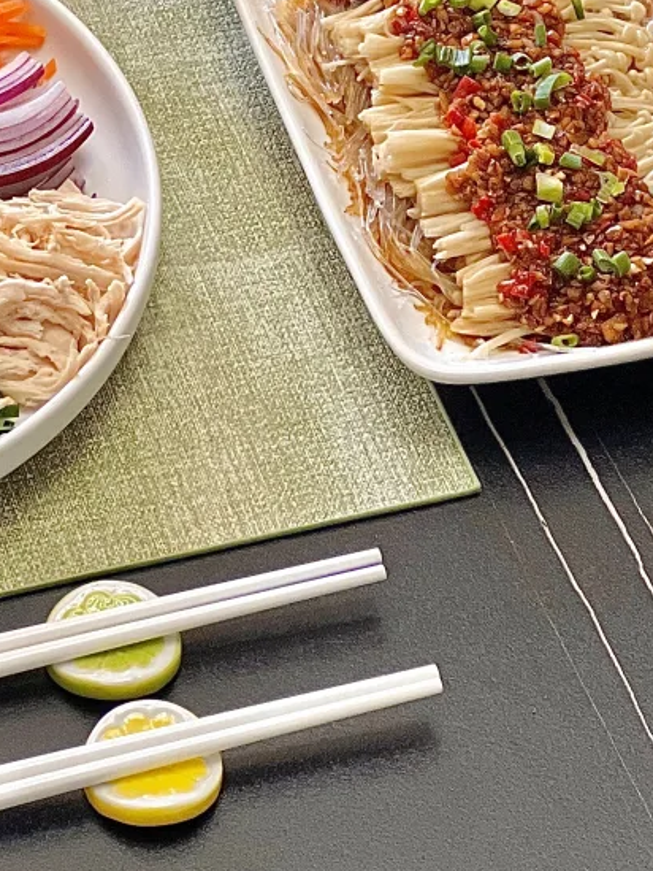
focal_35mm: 202
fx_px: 5079
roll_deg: -0.2
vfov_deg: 9.7
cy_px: -178
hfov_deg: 7.3
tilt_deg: -40.0
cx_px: -3
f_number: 2.8
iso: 250
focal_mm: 9
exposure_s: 1/93
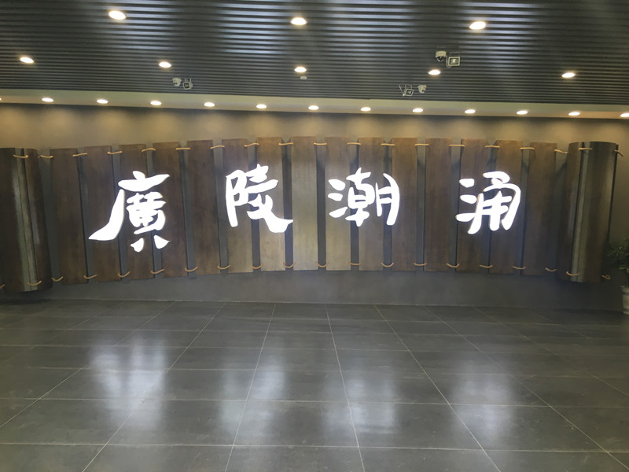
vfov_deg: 48.2
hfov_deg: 61.7
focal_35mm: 29
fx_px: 527
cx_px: 314
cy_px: 236
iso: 64
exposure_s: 1/33
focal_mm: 4.15
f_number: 2.2
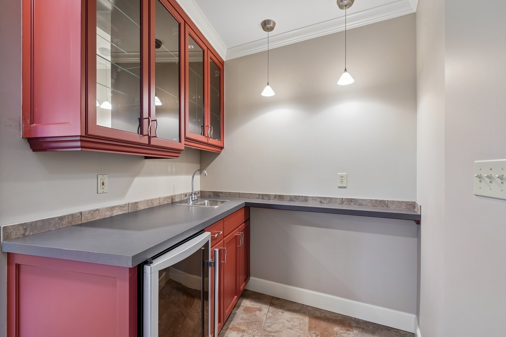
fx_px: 225
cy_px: 168
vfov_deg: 73.7
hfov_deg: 96.7
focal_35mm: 16
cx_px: 253
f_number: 8
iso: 400
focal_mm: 16
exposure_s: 1/2.5
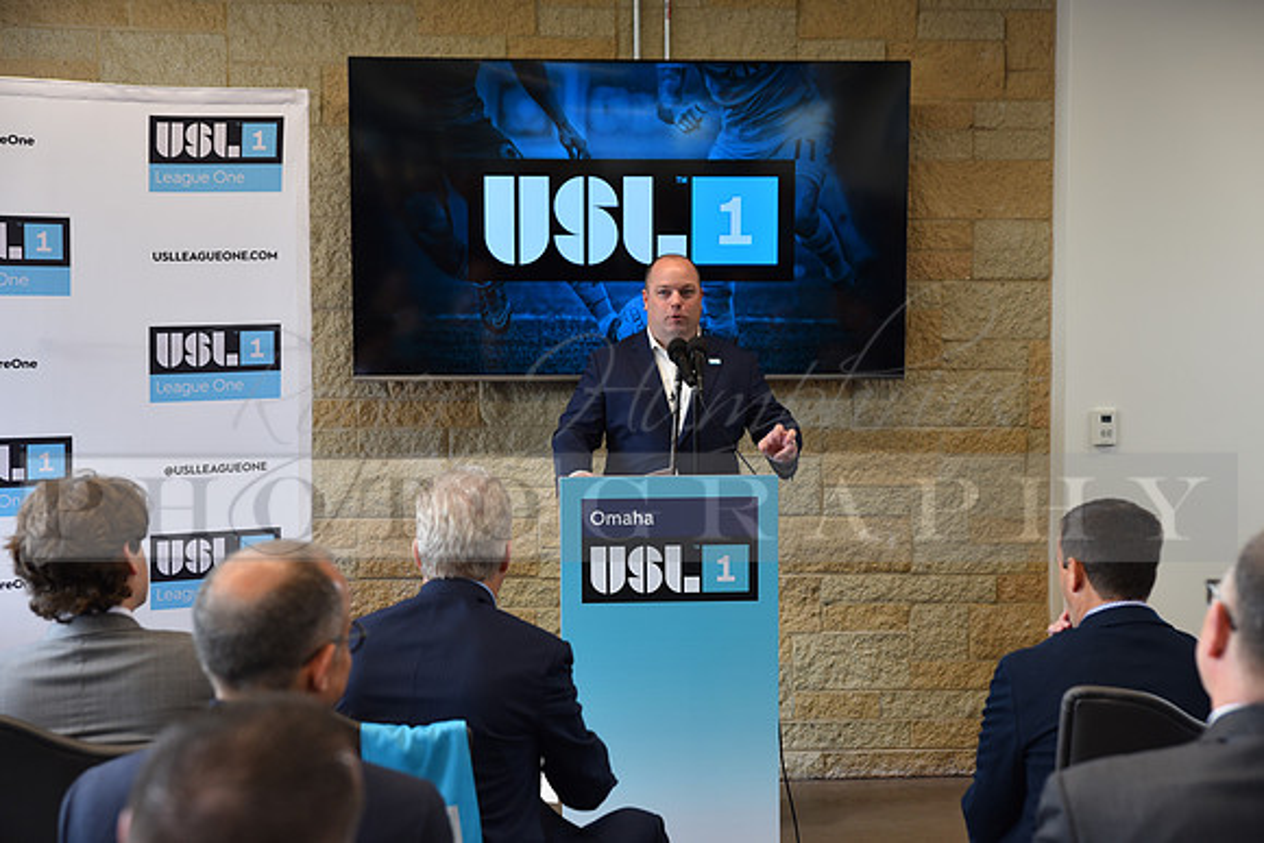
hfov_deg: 38.2
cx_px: 632
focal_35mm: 52
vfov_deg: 26.0
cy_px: 422
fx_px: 1826
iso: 400
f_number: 3.2
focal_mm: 52
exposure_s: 1/60
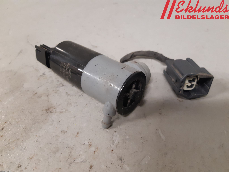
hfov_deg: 67.3
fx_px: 172
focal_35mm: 26
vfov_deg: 53.1
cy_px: 86
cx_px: 114
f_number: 1.7
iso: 200
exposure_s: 1/50
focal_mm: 3.93
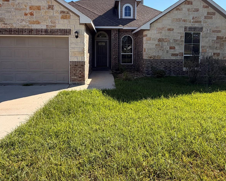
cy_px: 61
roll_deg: -0.4
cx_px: 117
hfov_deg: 70.3
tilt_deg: -4.1
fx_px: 161
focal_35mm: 24
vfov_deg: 57.6
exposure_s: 1/770
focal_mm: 2.22
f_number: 2.2
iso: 20
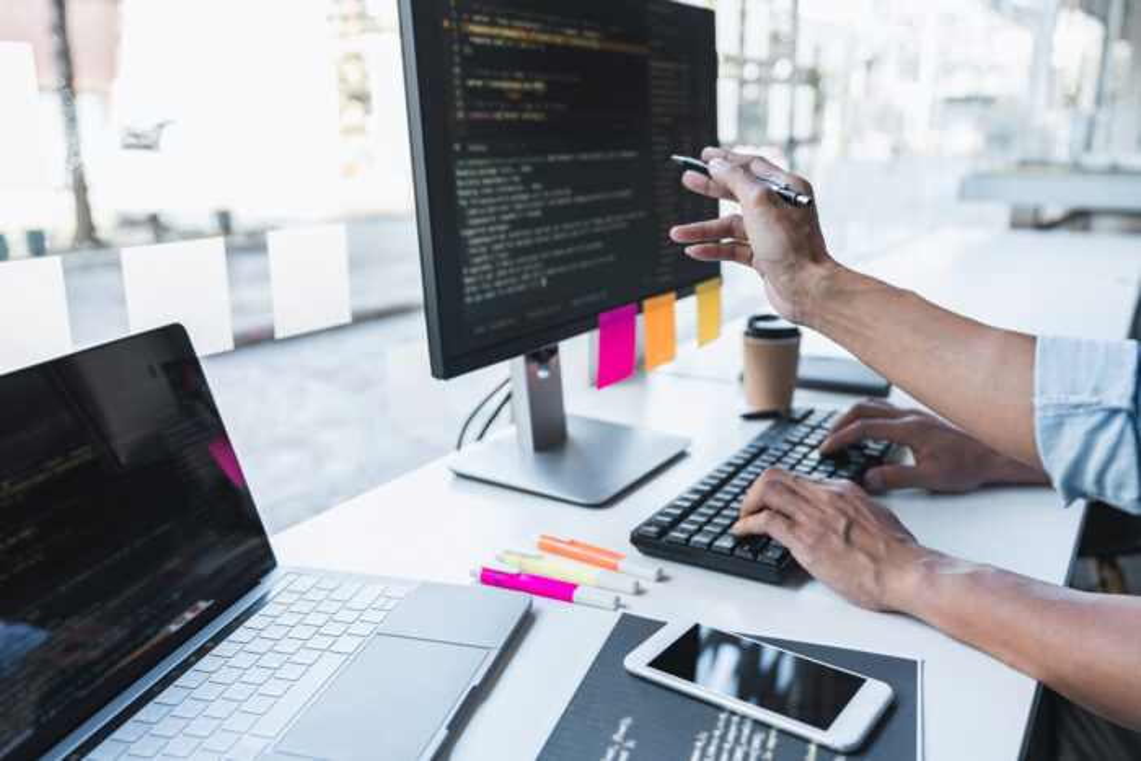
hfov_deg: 60.3
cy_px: 380
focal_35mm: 31
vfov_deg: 42.3
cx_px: 570
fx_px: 983
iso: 160
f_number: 2.8
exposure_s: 1/60
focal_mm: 31
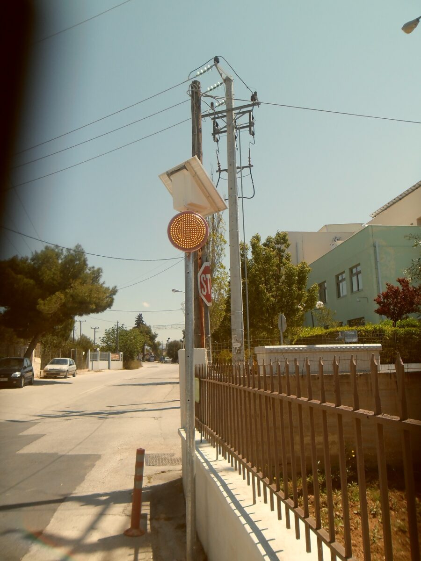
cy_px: 280
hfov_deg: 51.4
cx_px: 210
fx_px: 438
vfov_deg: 65.3
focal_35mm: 27
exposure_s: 1/756
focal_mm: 4.9
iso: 80
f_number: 3.5
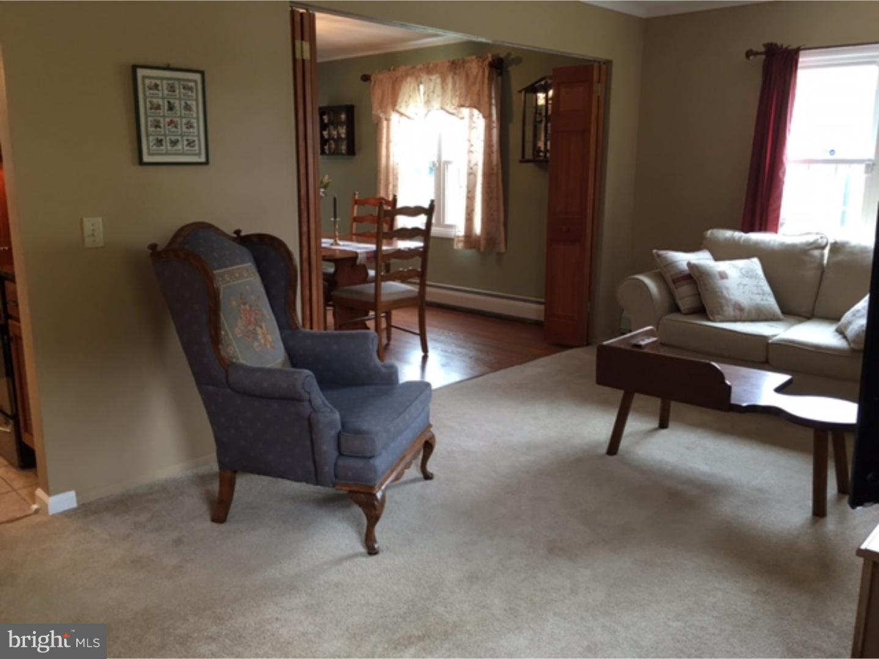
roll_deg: -1.0
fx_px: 736
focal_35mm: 29
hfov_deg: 61.7
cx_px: 440
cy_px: 330
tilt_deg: -13.1
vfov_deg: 48.2
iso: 32
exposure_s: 1/15
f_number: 2.2
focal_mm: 4.15
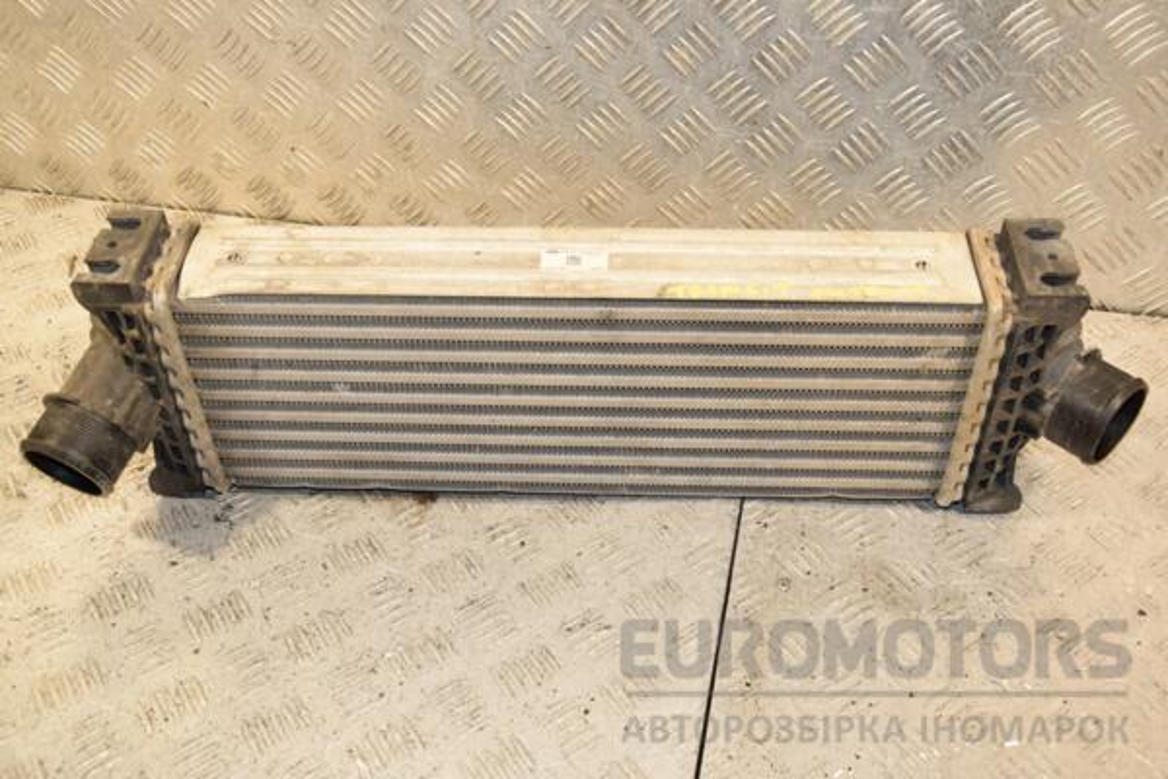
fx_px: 1265
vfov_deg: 34.2
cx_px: 584
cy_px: 390
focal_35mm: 39
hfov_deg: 49.6
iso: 800
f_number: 6.3
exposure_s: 1/200
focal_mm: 26
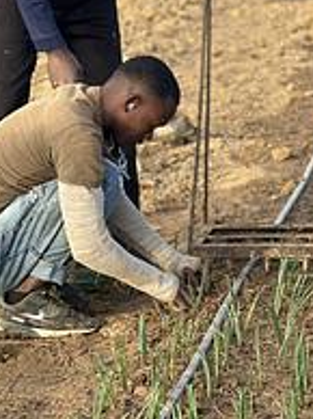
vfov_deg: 12.4
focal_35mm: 159
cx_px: 207
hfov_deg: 9.3
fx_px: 1921
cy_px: 130
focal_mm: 9
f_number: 2.8
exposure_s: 1/121
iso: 40
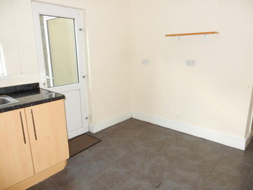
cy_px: 95
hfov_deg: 69.4
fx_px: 183
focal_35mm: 25
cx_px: 126
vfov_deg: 54.9
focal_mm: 4.5
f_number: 3.7
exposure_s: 1/30
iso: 450
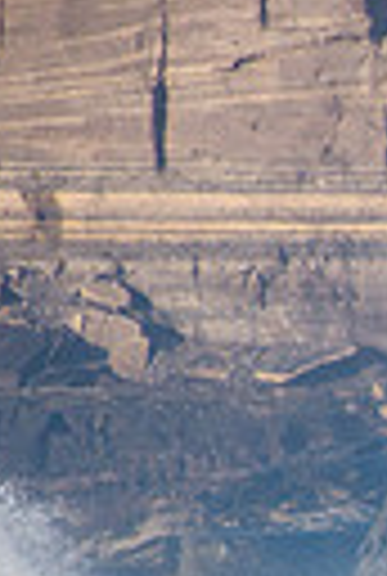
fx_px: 44375
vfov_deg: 0.7
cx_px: 1514
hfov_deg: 0.5
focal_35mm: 2767
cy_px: 837
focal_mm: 500
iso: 320
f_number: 5.6
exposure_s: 1/1600
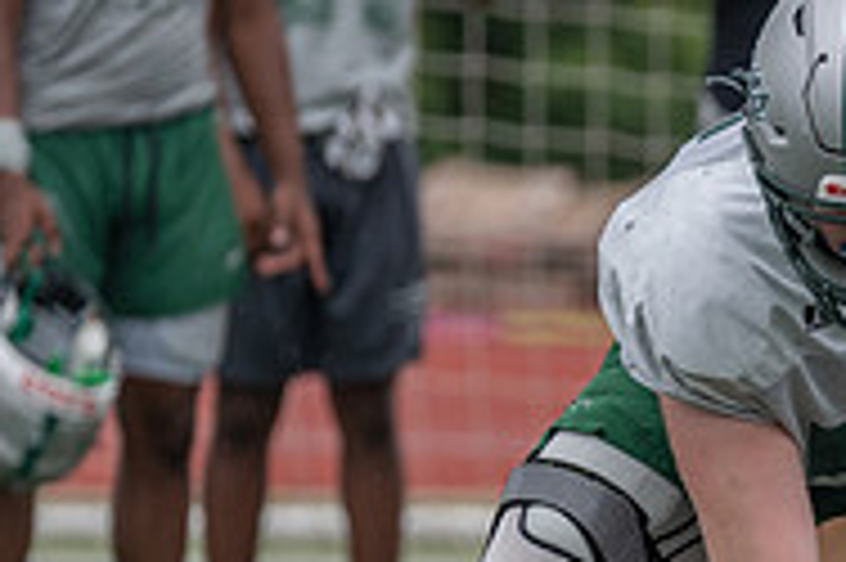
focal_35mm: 617
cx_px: 860
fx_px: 14487
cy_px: 438
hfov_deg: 3.3
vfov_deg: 2.2
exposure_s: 1/1250
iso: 200
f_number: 3.5
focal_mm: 200
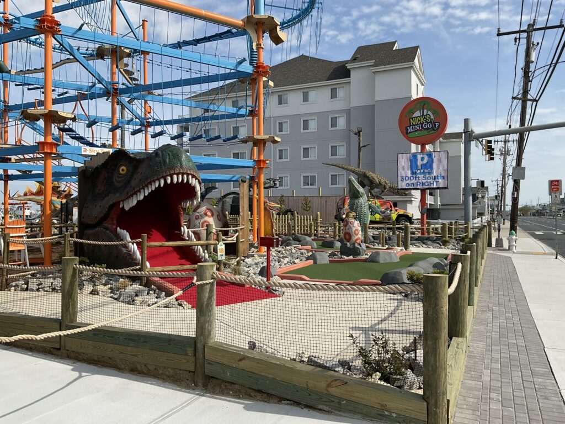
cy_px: 212
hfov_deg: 61.7
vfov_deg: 48.2
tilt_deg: -0.2
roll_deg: -0.1
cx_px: 282
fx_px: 473
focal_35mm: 29
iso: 16
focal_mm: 3
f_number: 1.8
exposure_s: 1/1912
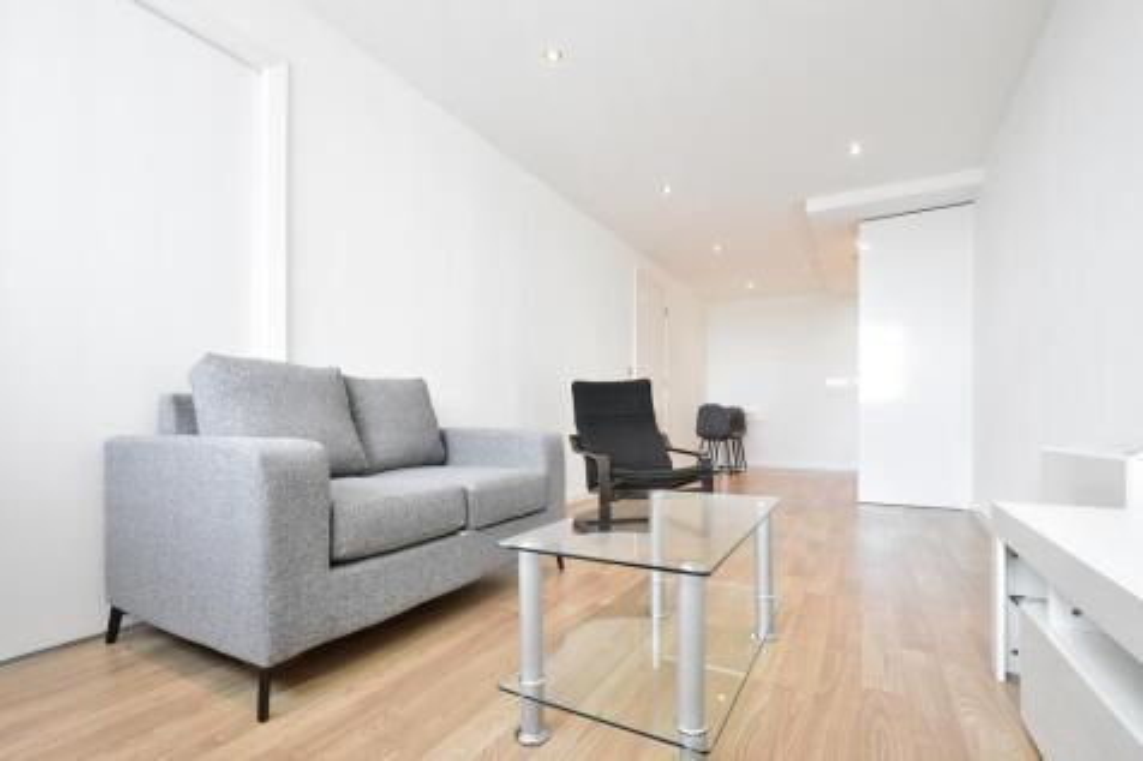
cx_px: 572
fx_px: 476
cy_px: 380
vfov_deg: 77.3
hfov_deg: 100.4
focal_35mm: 15
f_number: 7.1
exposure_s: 1/15
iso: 800
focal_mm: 10
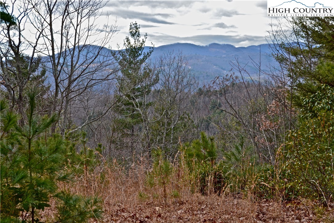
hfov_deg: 27.0
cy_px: 112
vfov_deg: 18.2
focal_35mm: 75
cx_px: 167
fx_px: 696
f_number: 9
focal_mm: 50
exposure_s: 1/160
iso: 400
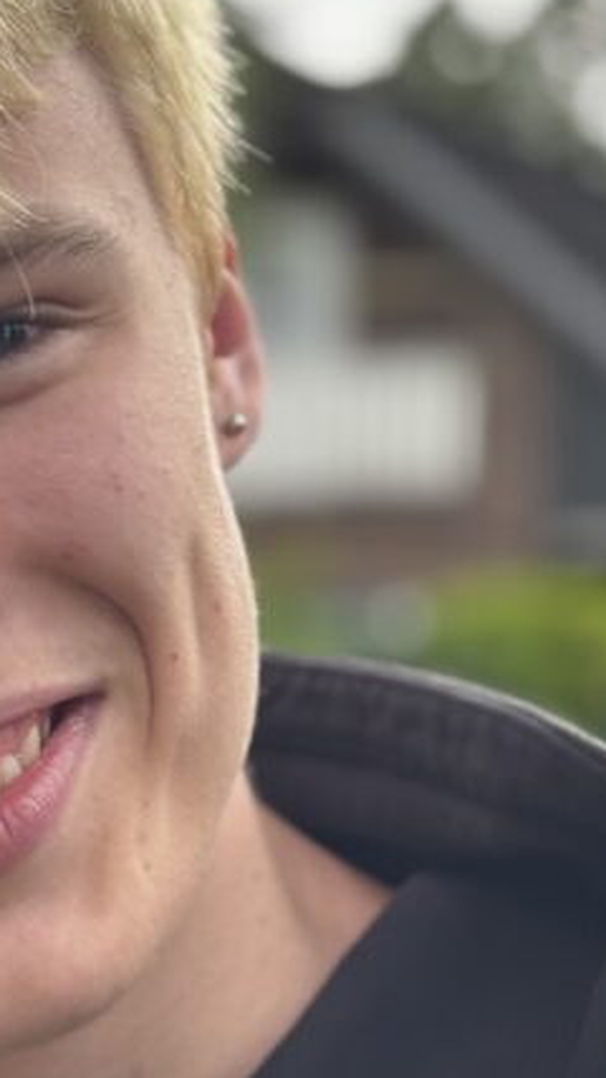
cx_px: -169
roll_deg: -1.0
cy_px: 899
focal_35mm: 136
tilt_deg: -2.8
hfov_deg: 8.8
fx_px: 3887
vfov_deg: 15.7
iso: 32
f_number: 1.6
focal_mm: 5.96
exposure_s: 1/213
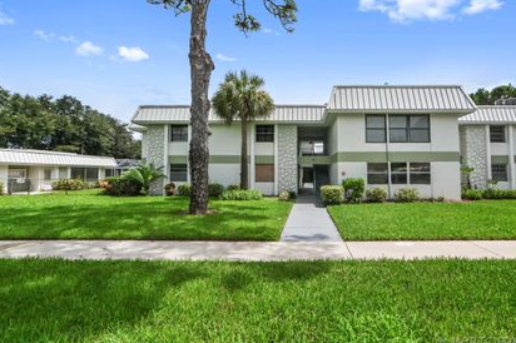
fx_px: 243
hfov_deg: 92.2
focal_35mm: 17
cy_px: 143
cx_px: 308
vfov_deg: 69.9
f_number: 9
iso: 400
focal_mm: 14
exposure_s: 1/4000
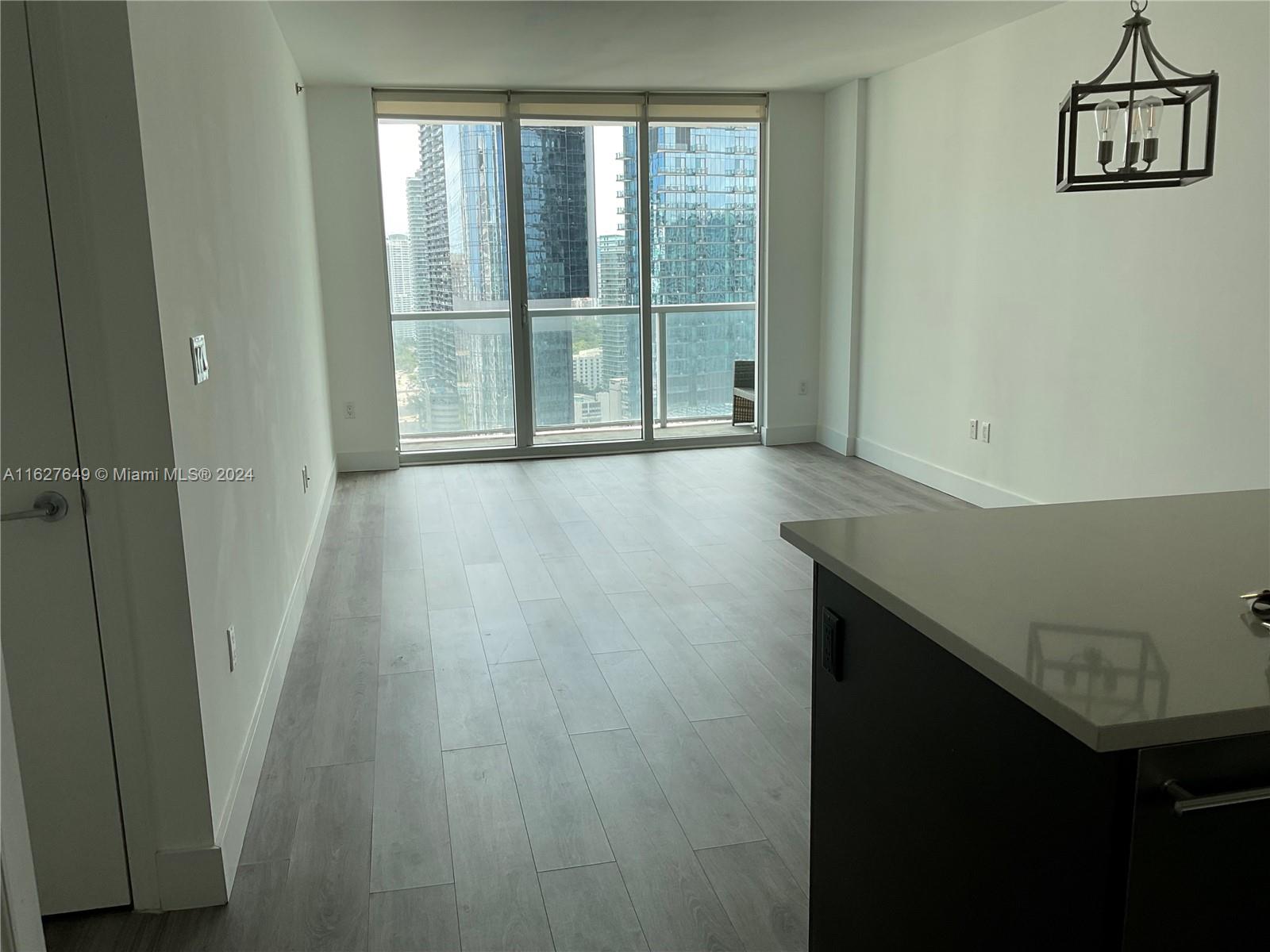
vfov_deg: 48.2
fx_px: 1064
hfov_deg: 61.7
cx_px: 635
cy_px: 476
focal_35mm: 29
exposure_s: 1/125
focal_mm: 3
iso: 16
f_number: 1.8
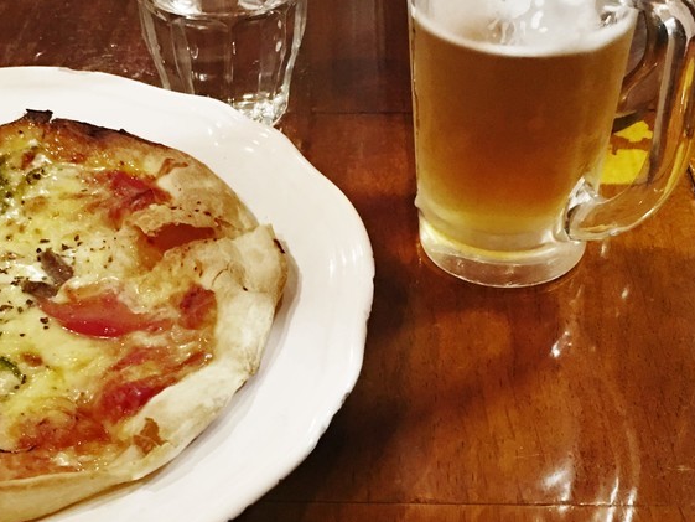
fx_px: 1245
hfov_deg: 31.1
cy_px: 270
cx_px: 268
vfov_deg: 23.7
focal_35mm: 62
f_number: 2.2
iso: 80
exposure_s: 1/4
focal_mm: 4.15
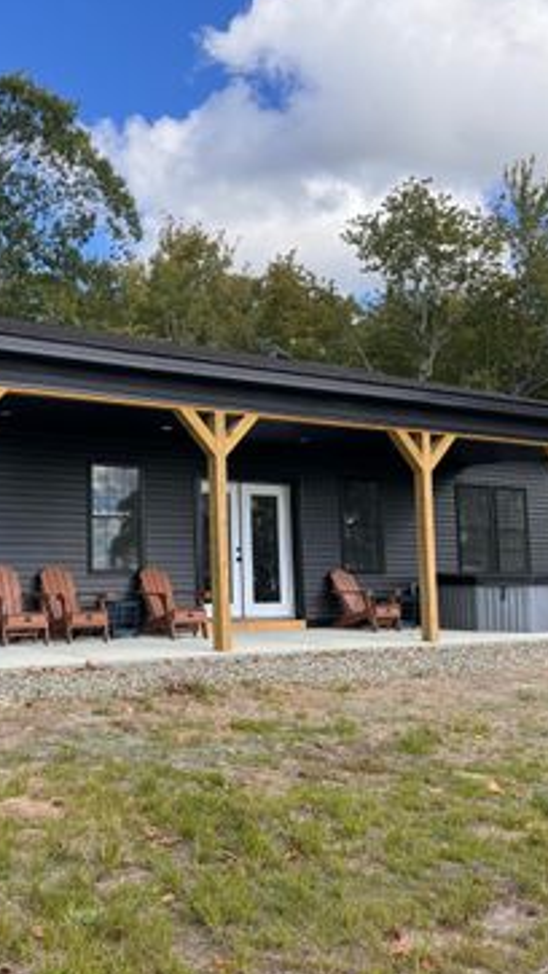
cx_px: 70
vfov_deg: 55.3
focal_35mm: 36
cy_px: 484
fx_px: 931
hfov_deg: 31.5
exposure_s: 1/1261
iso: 80
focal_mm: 6.76
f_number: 1.78
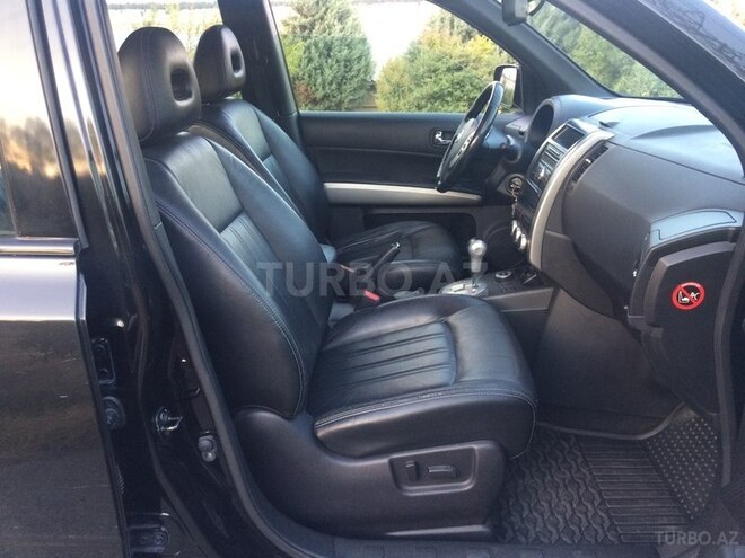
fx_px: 624
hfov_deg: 61.7
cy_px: 279
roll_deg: +0.7
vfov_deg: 48.2
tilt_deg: -21.8
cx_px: 372
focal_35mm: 29
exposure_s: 1/33
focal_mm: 4.15
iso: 64
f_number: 2.2
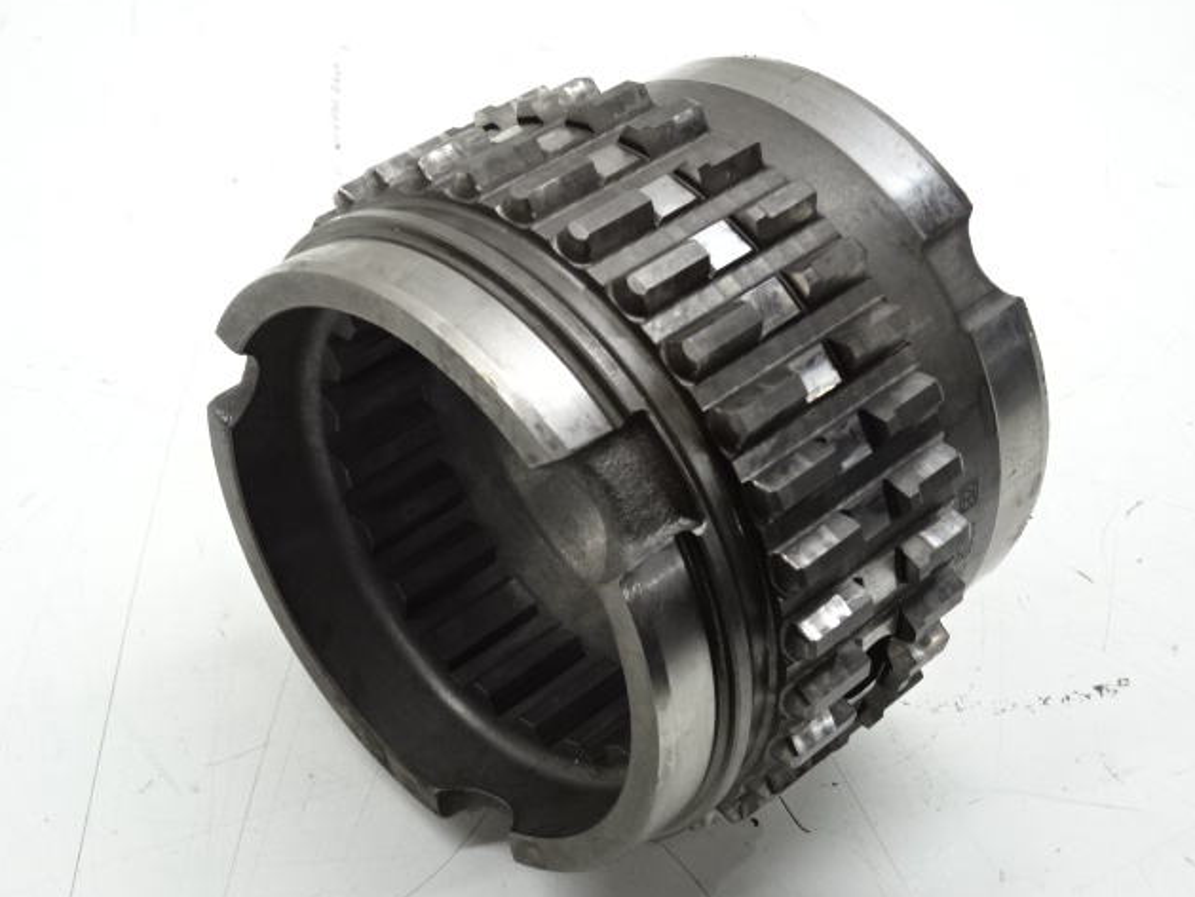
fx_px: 1968
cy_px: 447
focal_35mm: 57
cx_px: 589
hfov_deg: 33.8
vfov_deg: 25.7
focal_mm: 9.52
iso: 400
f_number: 4.5
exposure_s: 1/60
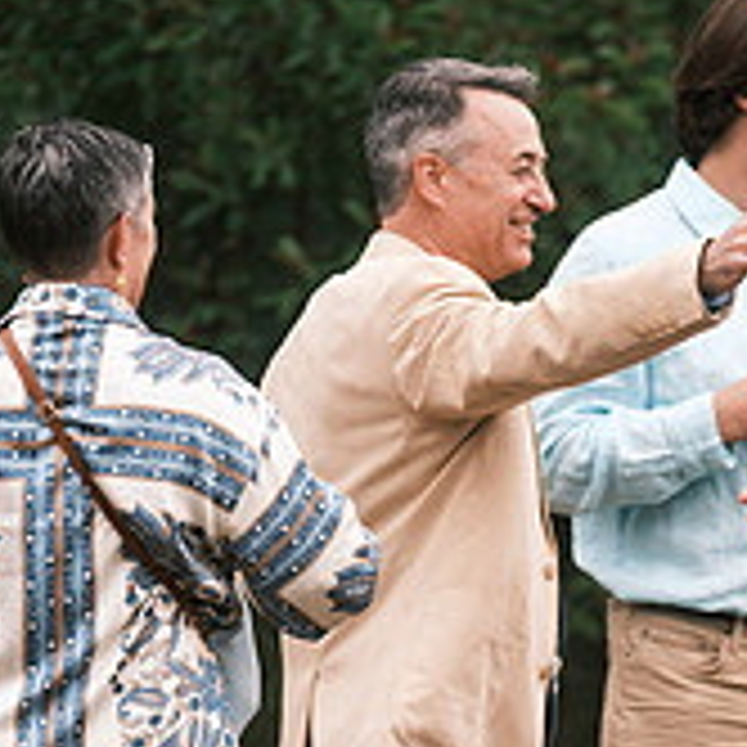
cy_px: 556
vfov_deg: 2.9
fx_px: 14673
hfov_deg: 2.9
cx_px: 648
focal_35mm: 601
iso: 400
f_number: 3.2
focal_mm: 134.4
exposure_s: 1/350
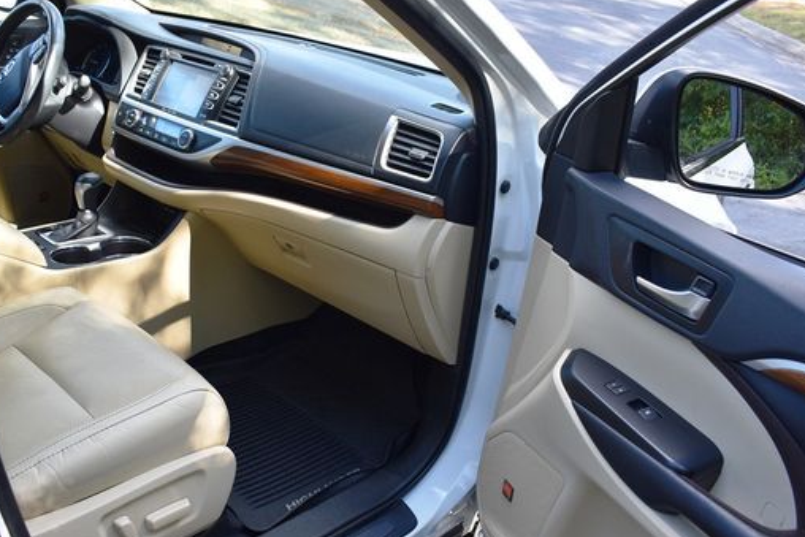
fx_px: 760
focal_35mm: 34
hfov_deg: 55.7
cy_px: 276
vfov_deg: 38.9
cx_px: 360
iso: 400
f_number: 4.5
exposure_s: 1/250
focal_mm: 18
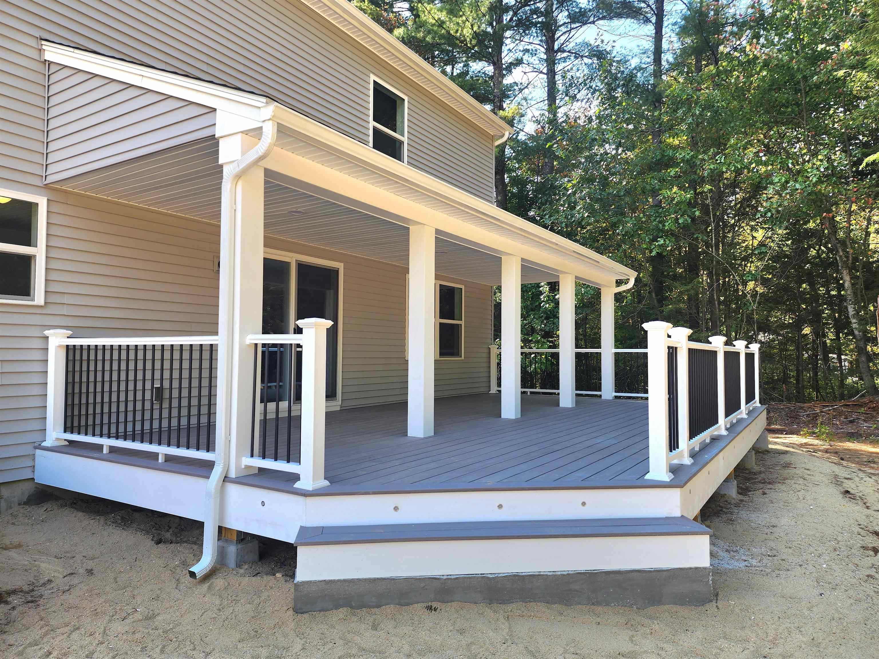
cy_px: 330
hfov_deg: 73.9
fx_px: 584
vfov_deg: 58.9
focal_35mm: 23
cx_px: 440
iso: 16
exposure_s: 1/182
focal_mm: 6.4
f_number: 1.8
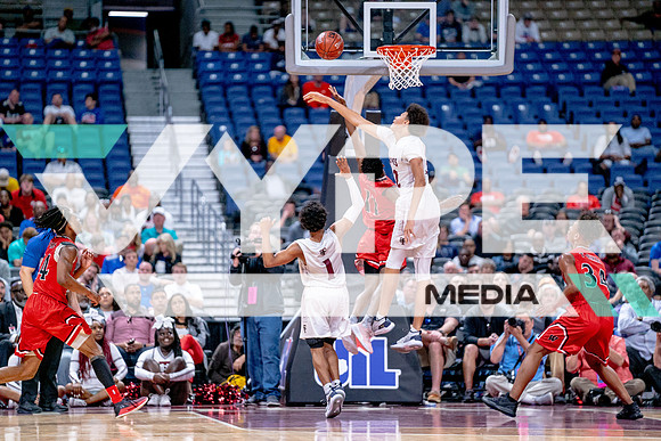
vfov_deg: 6.9
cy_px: 220
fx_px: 3673
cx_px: 330
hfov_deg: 10.3
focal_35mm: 200
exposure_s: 1/1000
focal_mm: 200
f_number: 2.8
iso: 2500
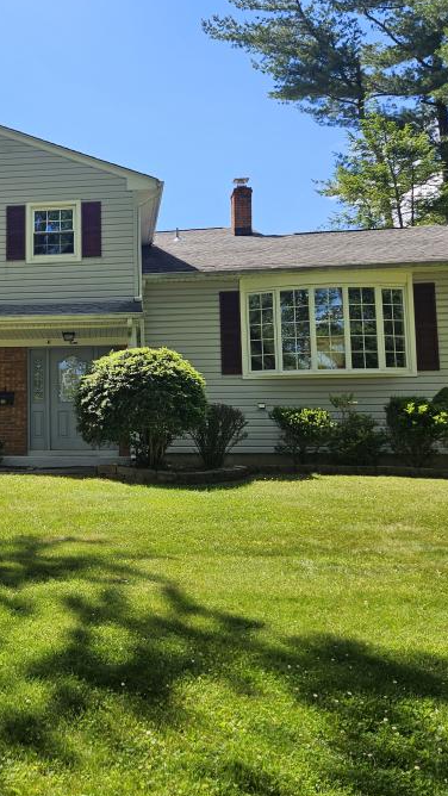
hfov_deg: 30.4
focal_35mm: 36
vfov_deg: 55.3
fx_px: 760
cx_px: -5
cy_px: 379
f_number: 1.8
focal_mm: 5.4
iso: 25
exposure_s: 1/1038
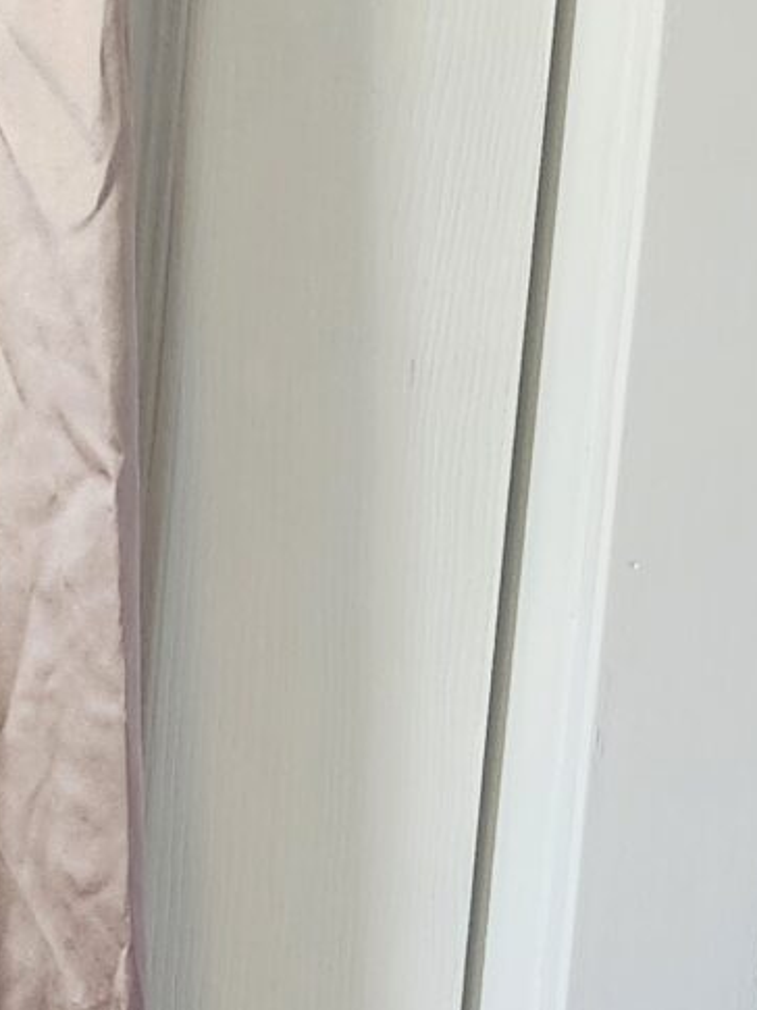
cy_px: 692
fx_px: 2831
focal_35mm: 97
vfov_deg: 20.2
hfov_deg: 13.1
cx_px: -780
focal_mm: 5.54
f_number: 1.8
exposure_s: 1/120
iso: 640
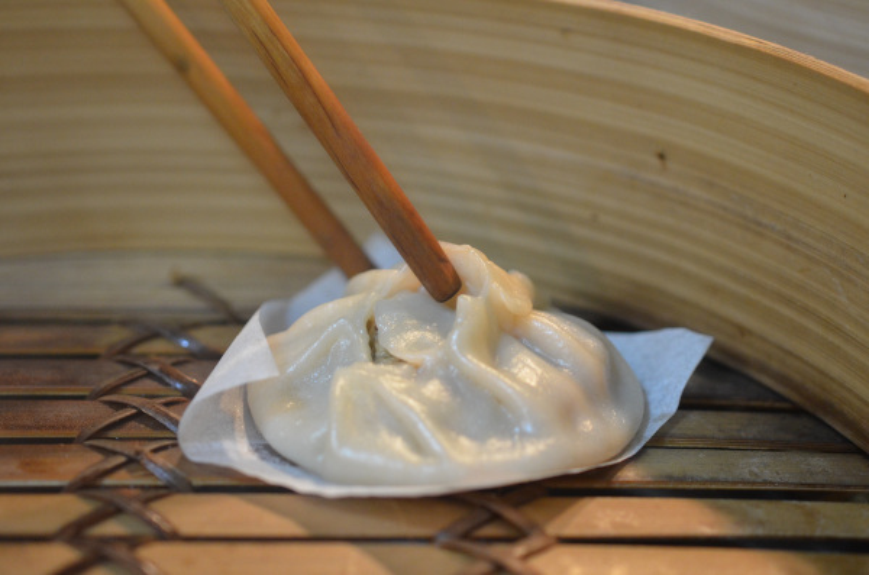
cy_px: 288
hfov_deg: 33.5
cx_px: 434
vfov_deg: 22.5
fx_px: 1445
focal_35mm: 60
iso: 1600
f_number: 3.5
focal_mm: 40
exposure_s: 1/60
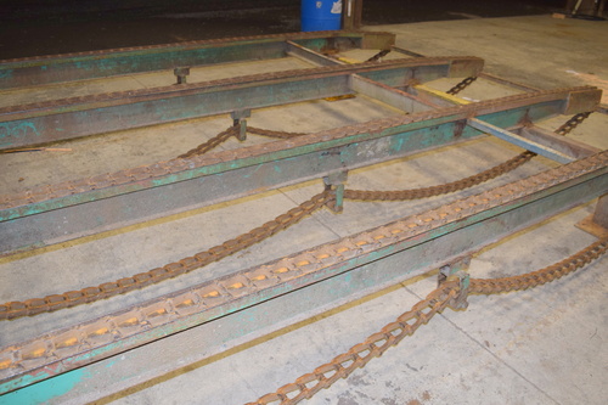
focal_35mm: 30
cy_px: 202
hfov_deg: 61.9
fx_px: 506
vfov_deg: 43.6
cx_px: 304
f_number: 5
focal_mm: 20
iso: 800
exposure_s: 1/100
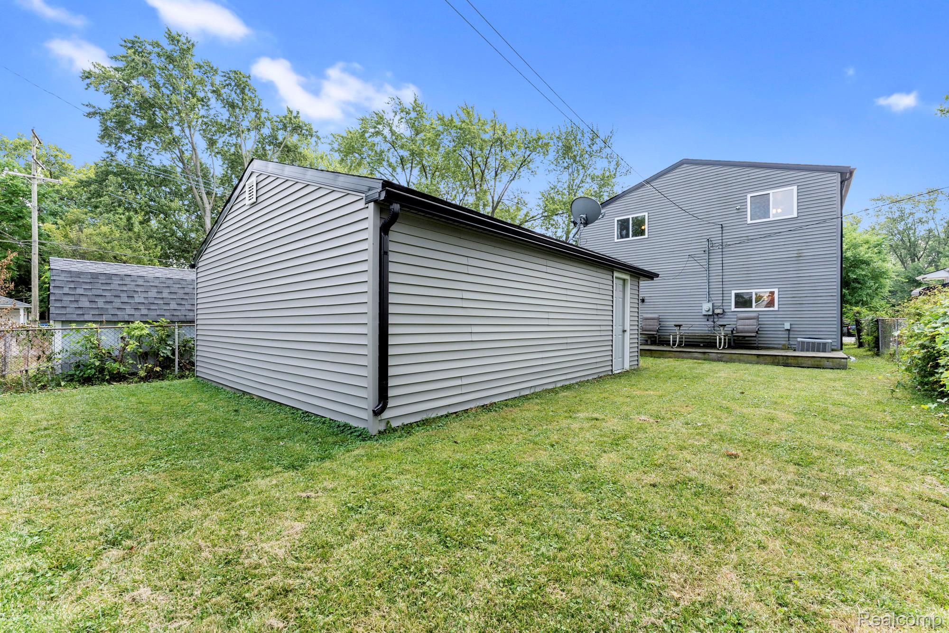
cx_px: 474
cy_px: 316
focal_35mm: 14
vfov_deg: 81.2
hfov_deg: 104.3
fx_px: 369
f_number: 8
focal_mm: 14
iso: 500
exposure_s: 1/500
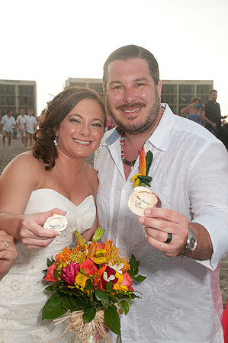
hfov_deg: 28.0
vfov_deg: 41.2
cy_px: 172
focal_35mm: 48
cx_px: 114
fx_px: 457
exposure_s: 1/160
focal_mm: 32
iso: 400
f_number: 5.6
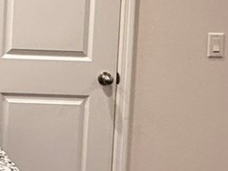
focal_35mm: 93
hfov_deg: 18.5
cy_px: 14
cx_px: -123
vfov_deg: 15.7
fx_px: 613
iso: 200
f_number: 2.2
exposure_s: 1/60
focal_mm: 2.22
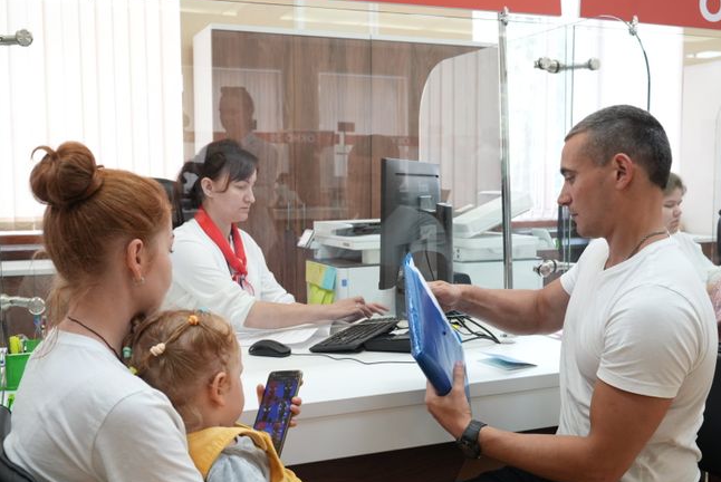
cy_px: 245
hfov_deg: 47.4
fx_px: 822
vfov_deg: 32.7
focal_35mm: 41
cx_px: 369
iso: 2500
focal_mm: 38
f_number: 6.3
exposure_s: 1/100
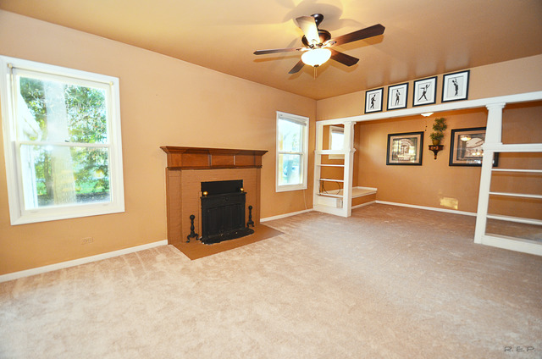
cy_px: 180
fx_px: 225
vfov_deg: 77.1
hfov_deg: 100.5
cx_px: 271
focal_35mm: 15
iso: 800
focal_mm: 10
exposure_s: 1/60
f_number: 4
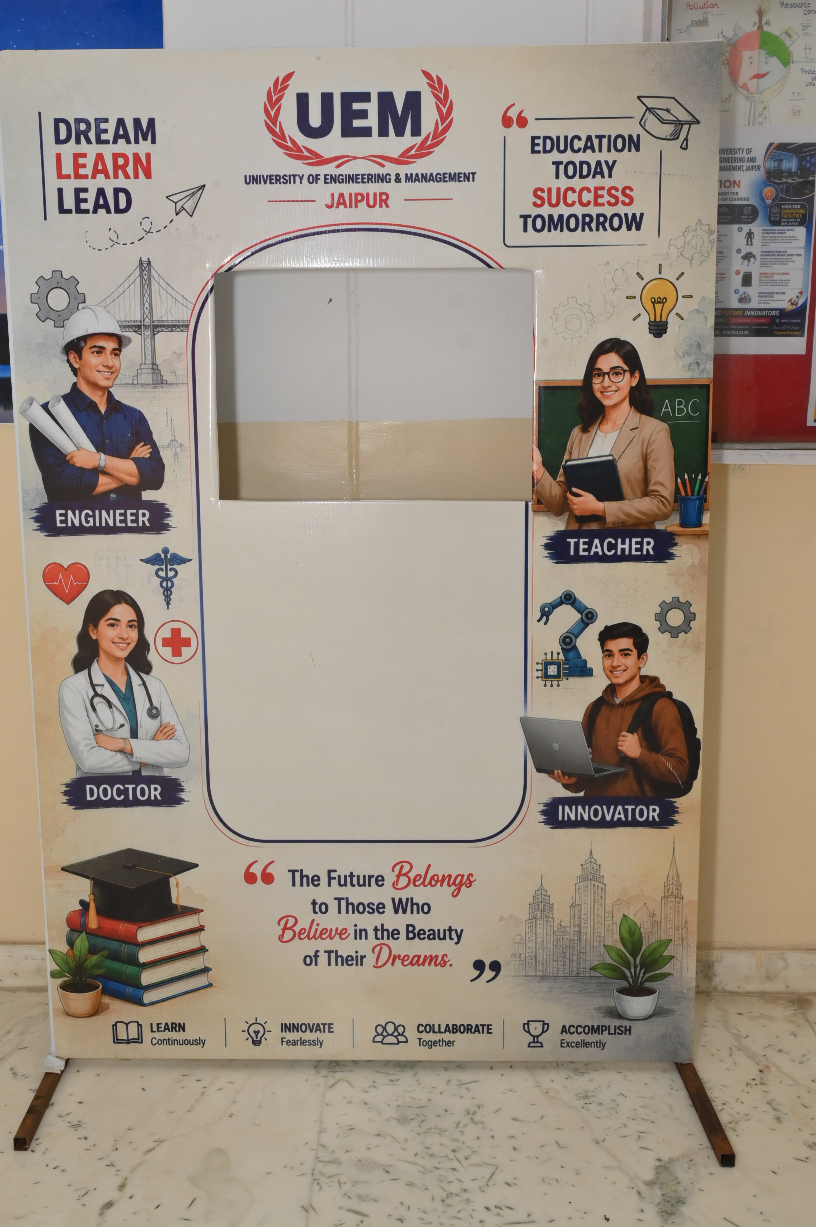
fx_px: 1260
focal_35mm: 37
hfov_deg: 35.9
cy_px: 570
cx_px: 385
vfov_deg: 51.9
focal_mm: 33
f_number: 7.1
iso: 1000
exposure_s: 1/160
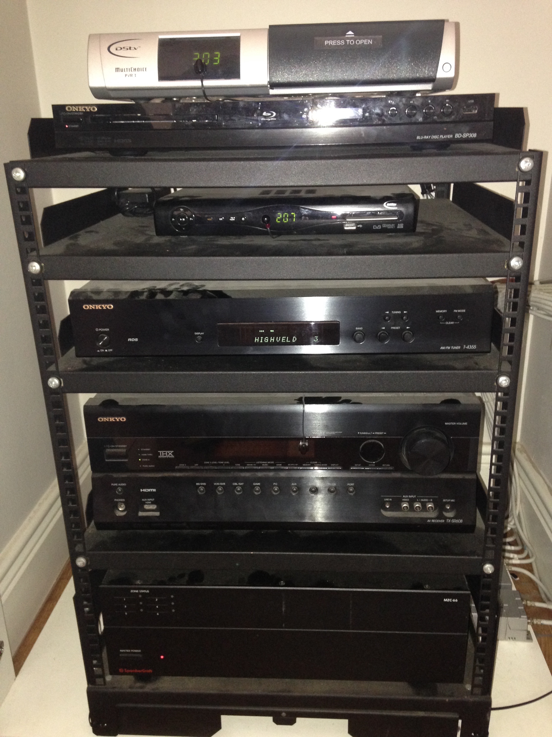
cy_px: 368
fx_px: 702
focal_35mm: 33
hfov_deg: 42.9
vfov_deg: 55.4
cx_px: 276
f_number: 2.4
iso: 250
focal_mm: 4.12
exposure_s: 1/16
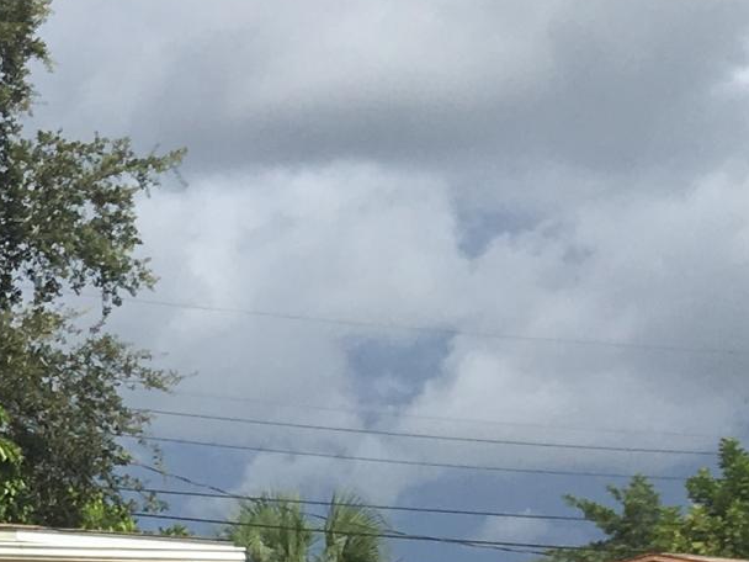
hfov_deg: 11.6
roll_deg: +0.0
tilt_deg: -0.1
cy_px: 738
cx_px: -987
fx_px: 3094
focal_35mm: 143
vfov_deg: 10.2
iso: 25
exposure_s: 1/3077
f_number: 2.2
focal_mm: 4.15
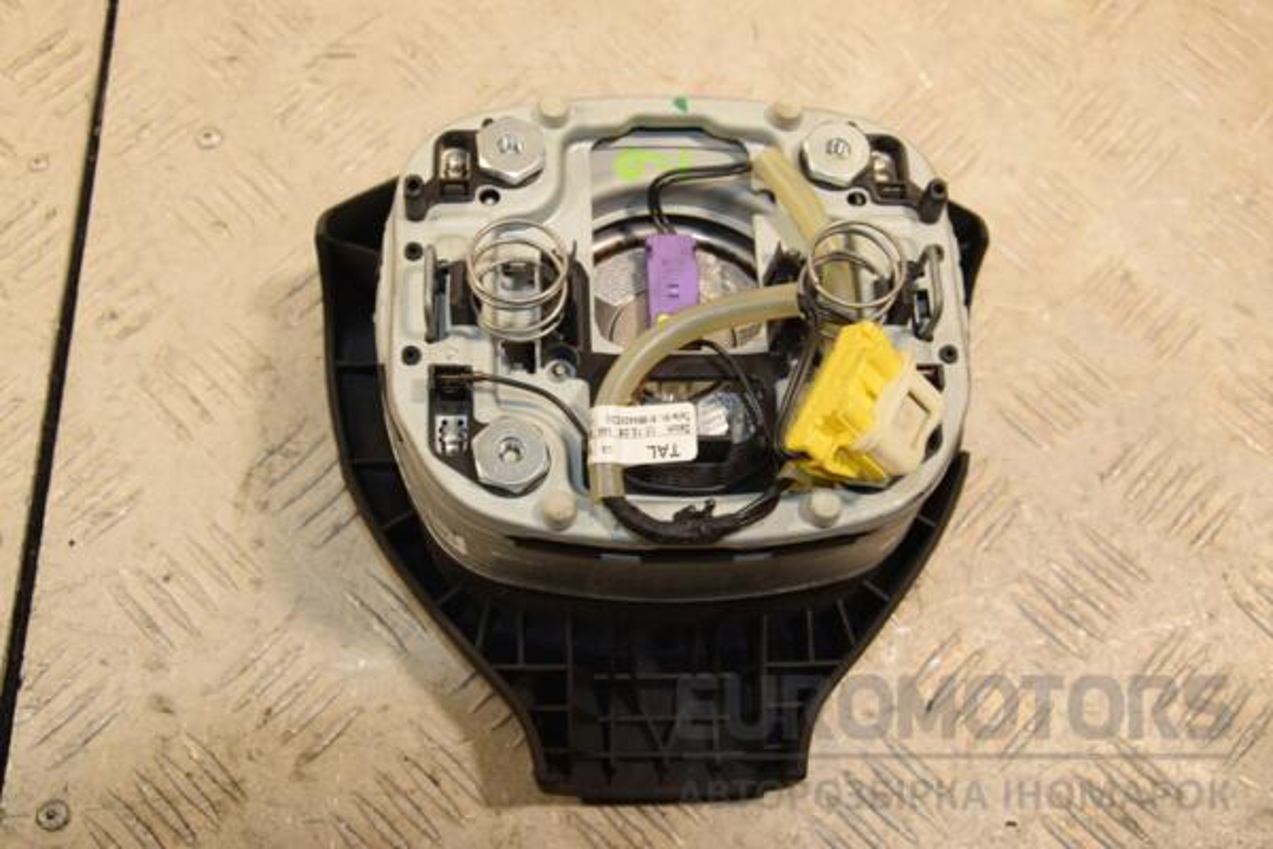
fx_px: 1591
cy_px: 424
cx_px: 636
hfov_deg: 43.6
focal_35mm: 45
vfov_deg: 29.9
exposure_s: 1/200
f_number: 7.1
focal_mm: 30
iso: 800
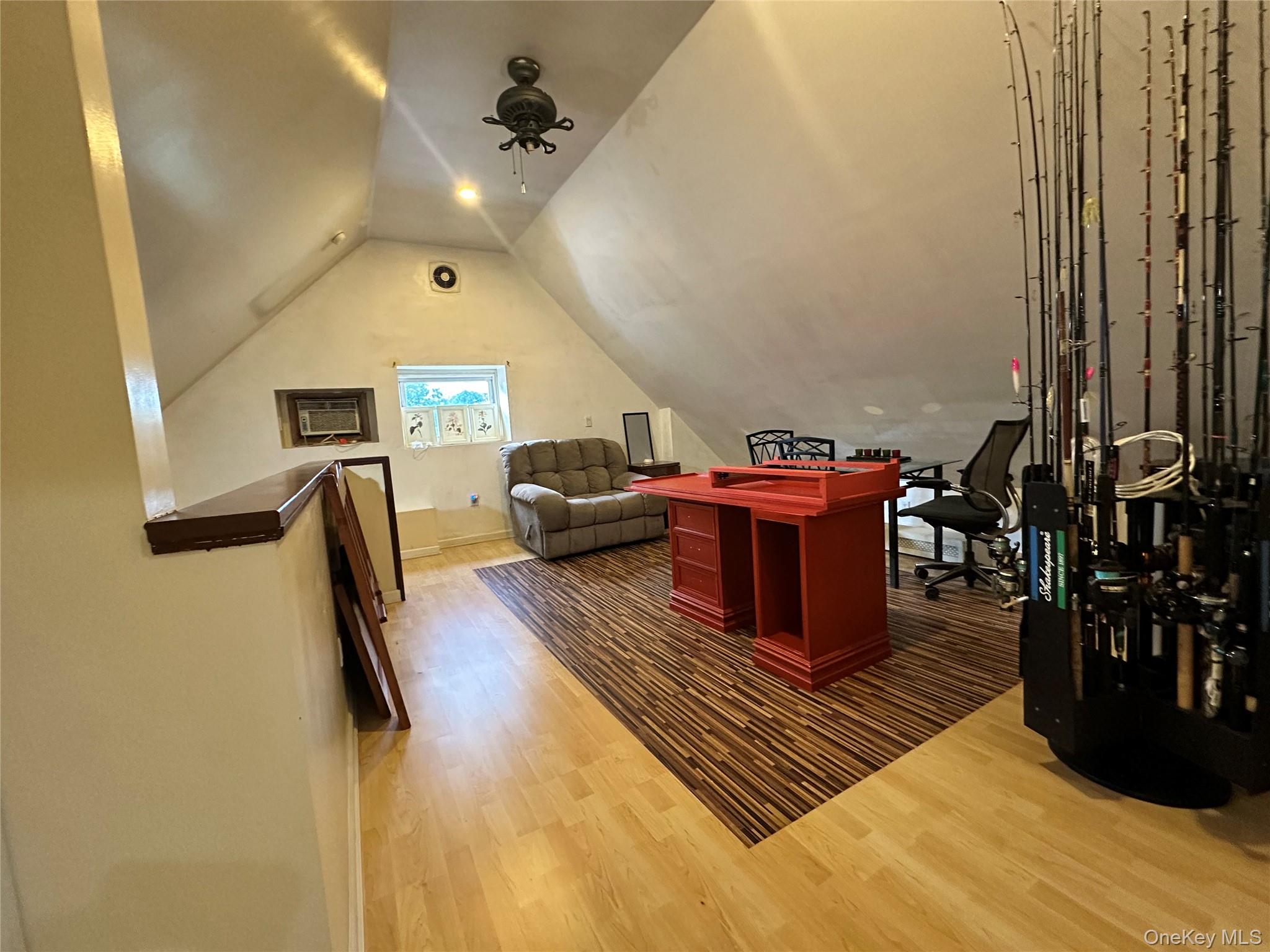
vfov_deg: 85.7
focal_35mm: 14
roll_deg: +3.5
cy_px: 476
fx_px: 514
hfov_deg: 102.1
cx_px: 635
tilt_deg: -5.5
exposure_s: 1/60
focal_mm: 2.22
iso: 800
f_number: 2.2
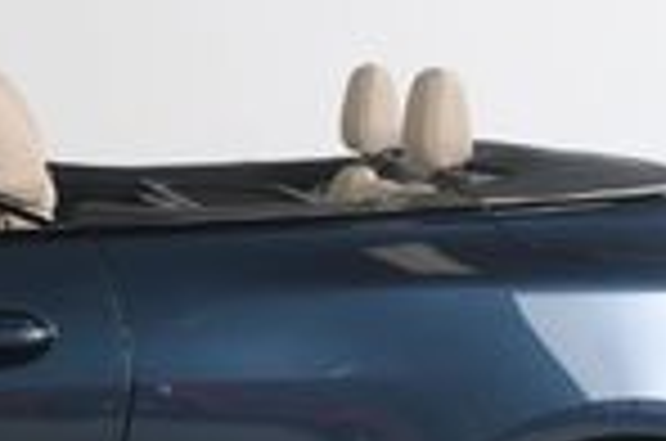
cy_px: 414
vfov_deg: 10.4
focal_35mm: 130
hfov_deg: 15.1
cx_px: -189
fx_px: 2400
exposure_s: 1/160
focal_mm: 20
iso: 100
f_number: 8
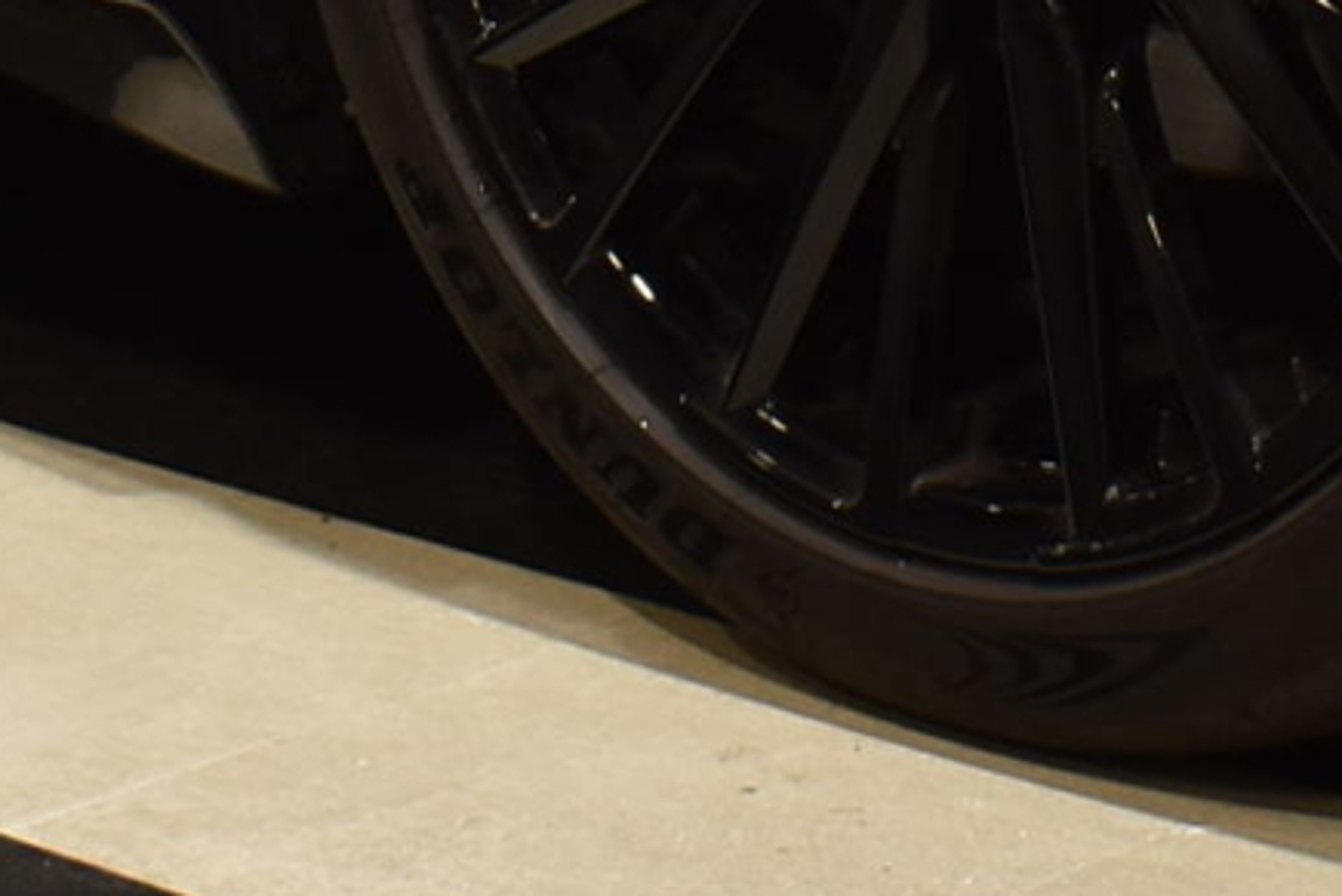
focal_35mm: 185
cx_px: 1102
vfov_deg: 7.0
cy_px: -1224
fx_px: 6896
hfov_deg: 11.1
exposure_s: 1/30
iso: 280
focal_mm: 21
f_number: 8
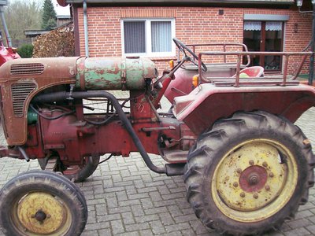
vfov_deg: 39.7
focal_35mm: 36
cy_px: 118
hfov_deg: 51.4
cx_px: 158
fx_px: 328
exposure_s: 1/64
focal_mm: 6
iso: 200
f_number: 2.7
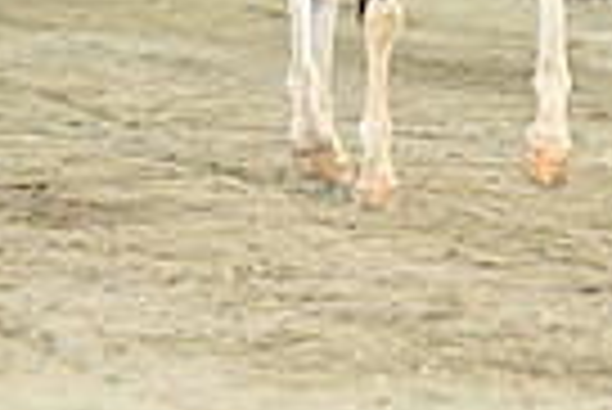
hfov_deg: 4.0
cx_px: 400
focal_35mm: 513
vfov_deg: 2.7
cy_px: -340
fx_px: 8730
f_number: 4
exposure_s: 1/300
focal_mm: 120
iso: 6400
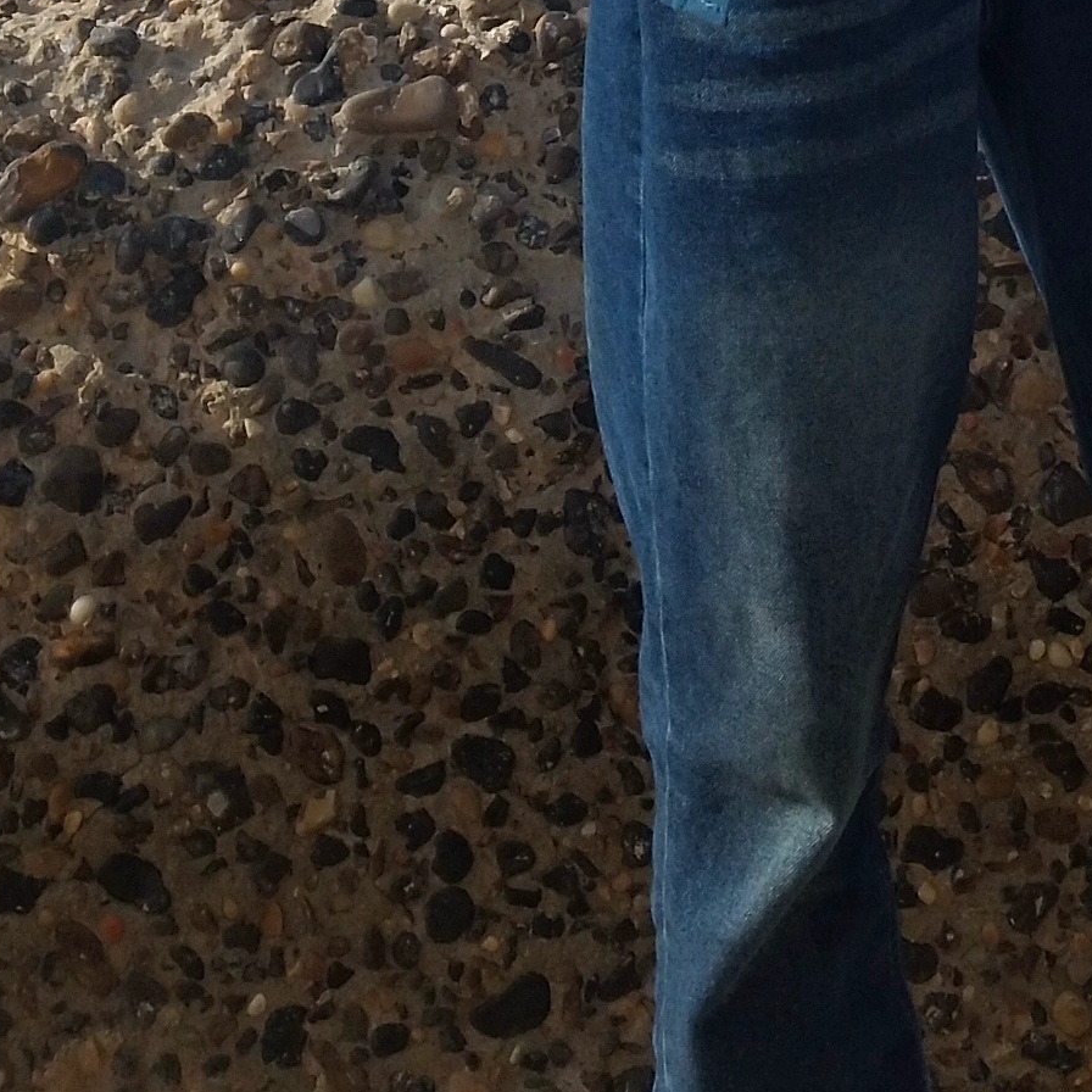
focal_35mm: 105
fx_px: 3747
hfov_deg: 16.5
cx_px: 865
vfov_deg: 14.2
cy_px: -1007
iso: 20
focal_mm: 4
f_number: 1.8
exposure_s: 1/30
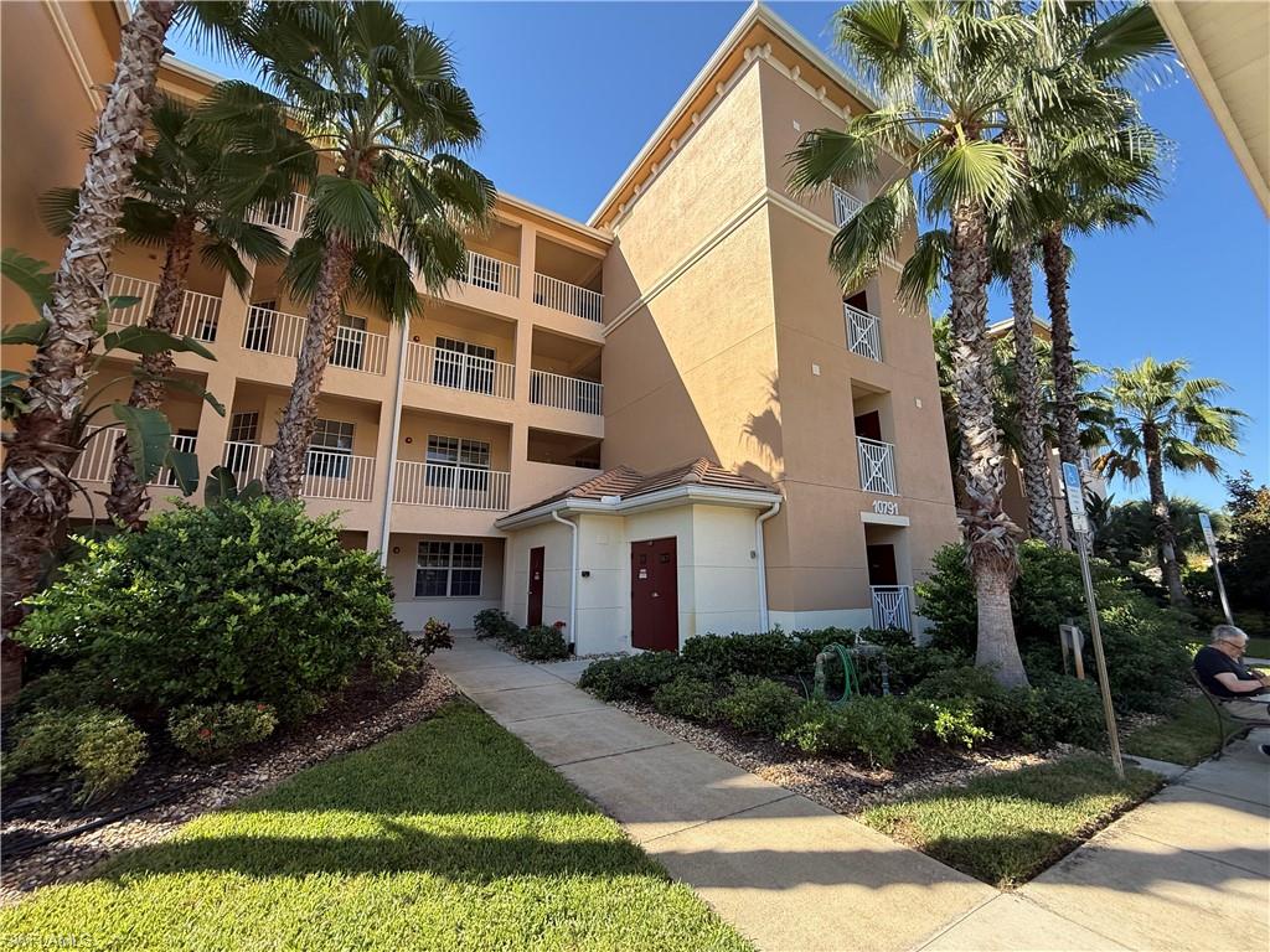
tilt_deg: +11.4
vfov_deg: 85.7
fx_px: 514
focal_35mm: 14
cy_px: 476
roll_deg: +2.8
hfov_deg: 102.1
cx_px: 635
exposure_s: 1/625
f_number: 2.2
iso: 64
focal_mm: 2.22
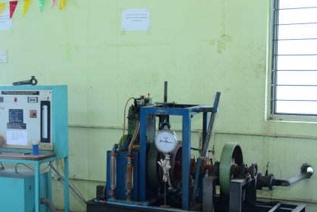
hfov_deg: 27.3
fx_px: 634
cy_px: 114
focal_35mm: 72
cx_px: 50
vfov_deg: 19.0
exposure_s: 1/125
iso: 1000
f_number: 4
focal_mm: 38
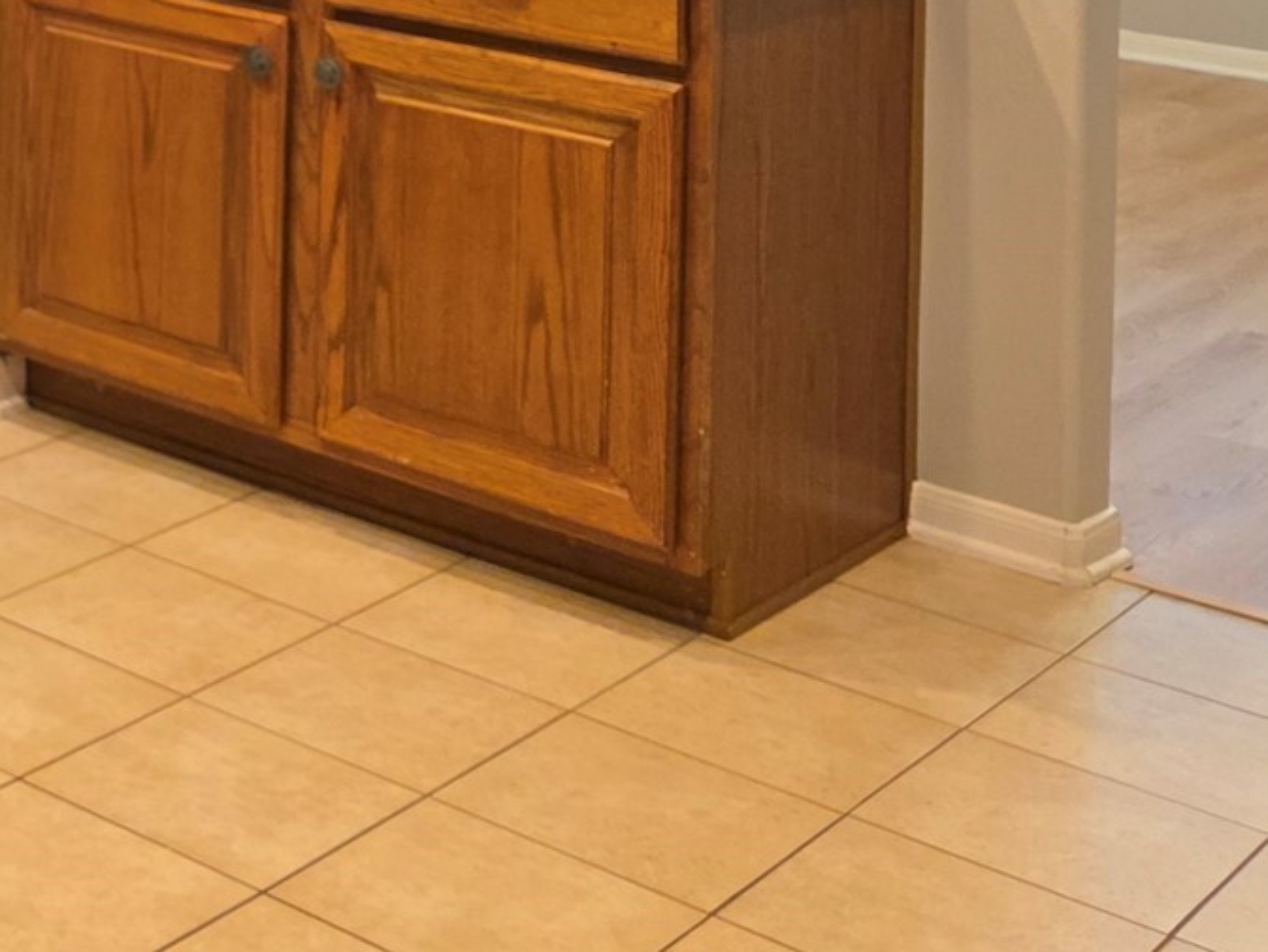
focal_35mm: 70
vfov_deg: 19.0
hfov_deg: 23.7
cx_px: -484
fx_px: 2565
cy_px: -373
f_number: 1.7
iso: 320
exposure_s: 1/120
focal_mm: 6.3
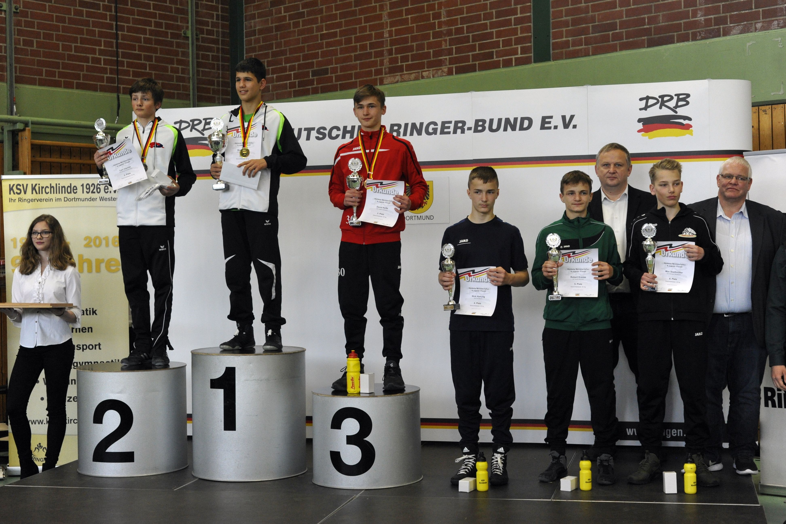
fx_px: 1092
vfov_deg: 27.0
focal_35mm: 50
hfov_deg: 39.6
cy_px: 262
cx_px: 393
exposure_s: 1/500
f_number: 5
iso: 3200
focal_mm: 50
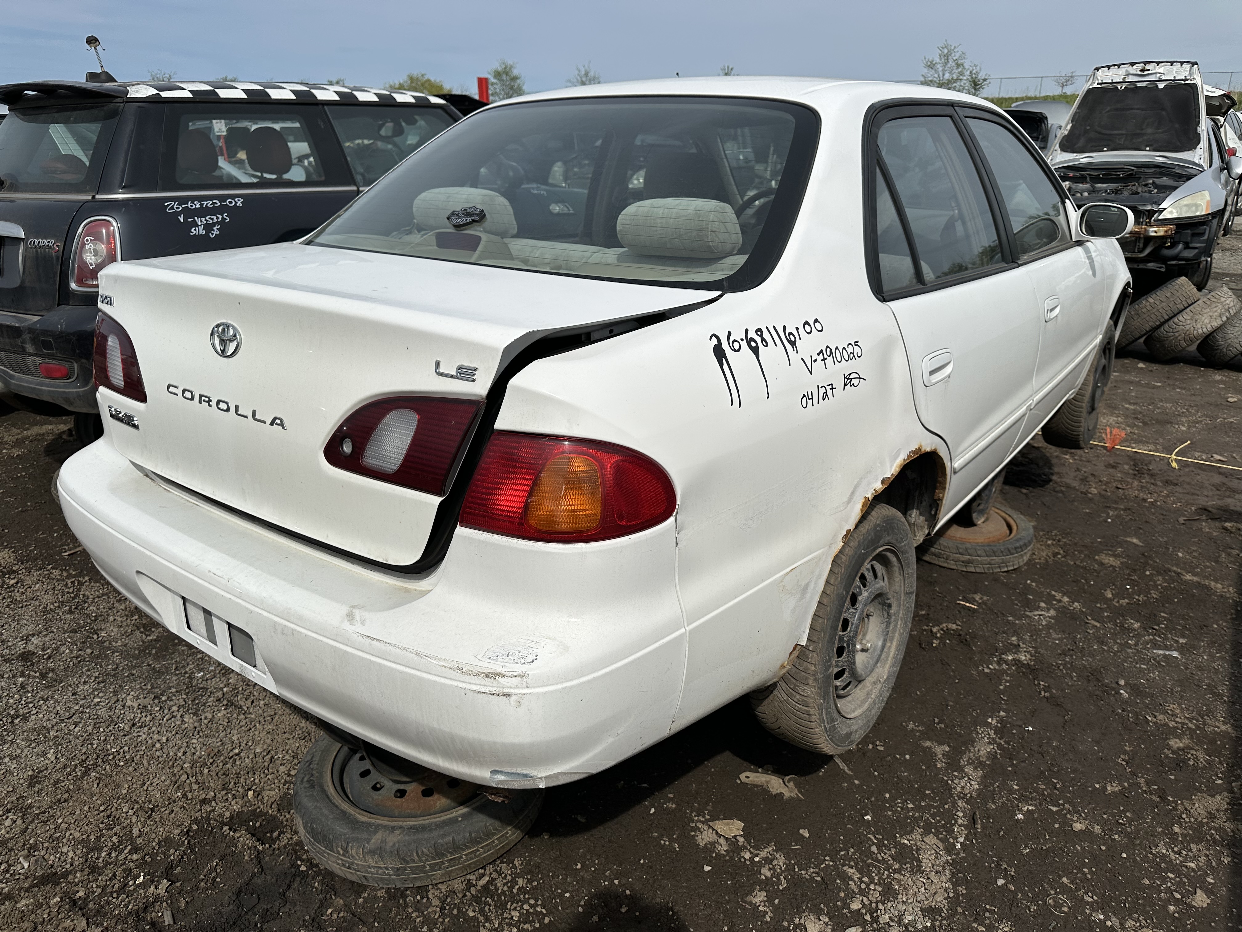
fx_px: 861
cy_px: 466
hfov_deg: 71.6
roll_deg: -0.8
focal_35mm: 24
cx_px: 621
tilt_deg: -19.2
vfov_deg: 56.8
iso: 80
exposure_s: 1/10753
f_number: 1.78
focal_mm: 6.86
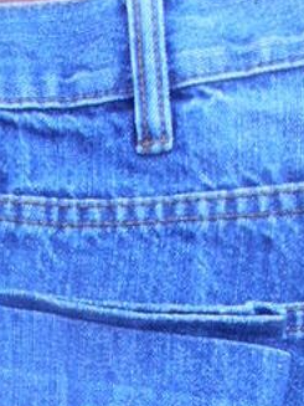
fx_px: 1242
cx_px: -175
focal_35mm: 106
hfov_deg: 13.1
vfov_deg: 15.8
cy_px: 731
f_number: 3.2
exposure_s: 1/30
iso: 80
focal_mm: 4.6
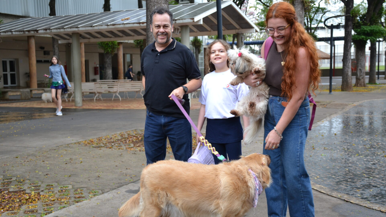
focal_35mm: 43
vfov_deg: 28.0
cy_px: 111
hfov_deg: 47.8
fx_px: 435
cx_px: 193
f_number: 4.5
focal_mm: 27
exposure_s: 1/80
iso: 400
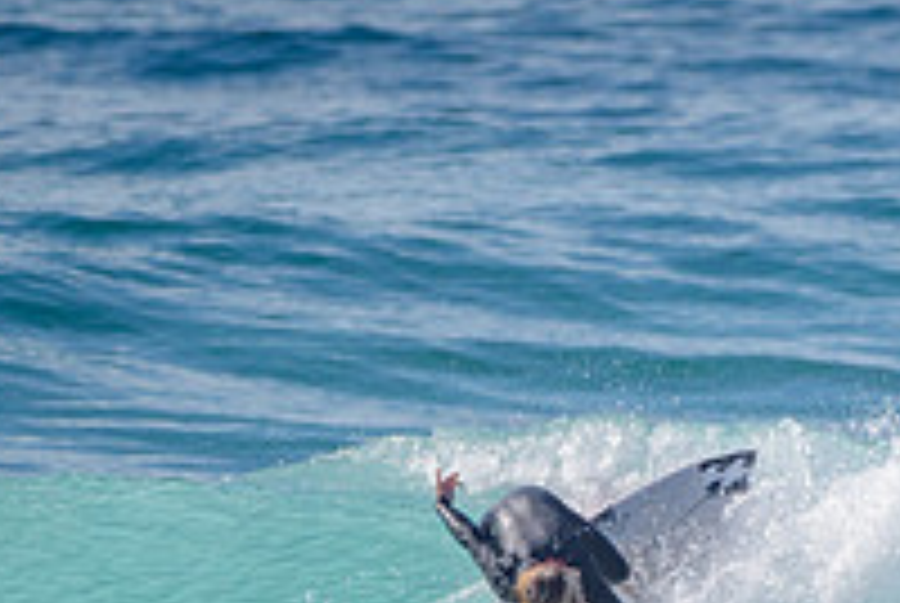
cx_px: 618
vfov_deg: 0.8
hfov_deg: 1.2
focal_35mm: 1774
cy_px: 566
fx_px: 44415
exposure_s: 1/2000
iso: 125
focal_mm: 500
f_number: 5.6
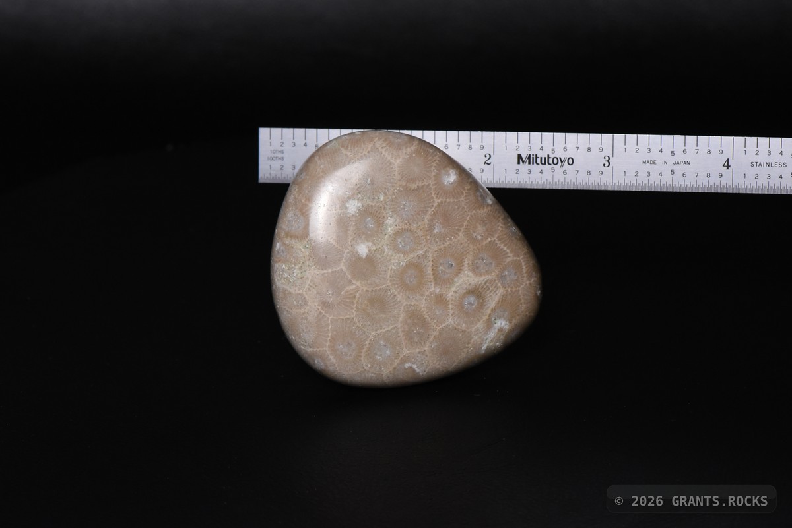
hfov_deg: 19.4
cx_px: 396
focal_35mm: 105
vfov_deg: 13.1
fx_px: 2311
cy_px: 264
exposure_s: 1/60
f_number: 14
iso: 5000
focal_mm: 105
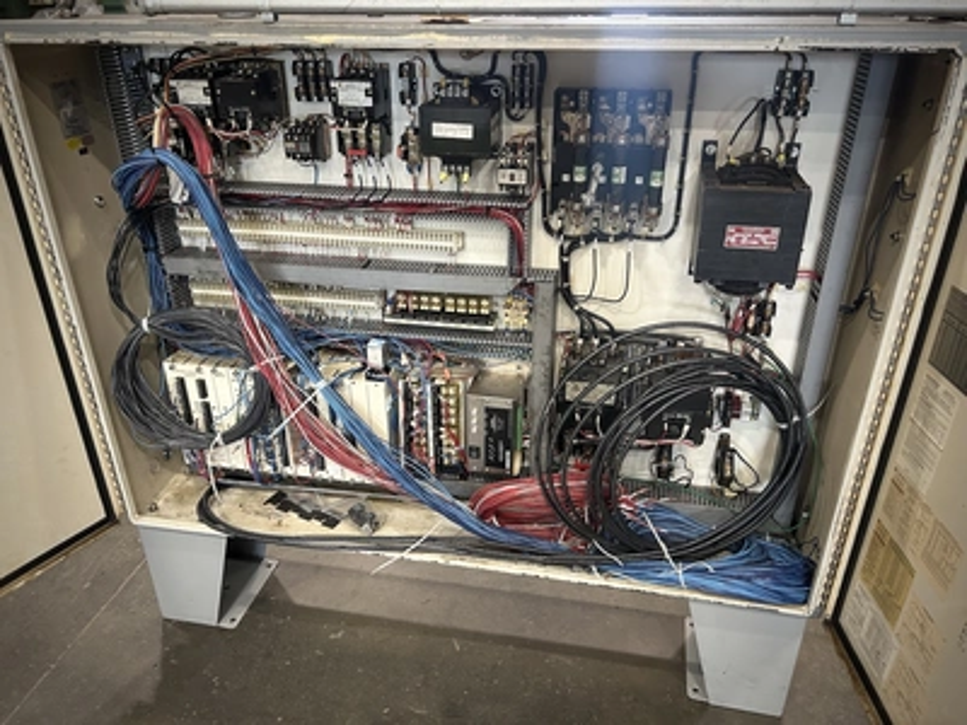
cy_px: 362
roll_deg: +1.3
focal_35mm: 26
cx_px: 484
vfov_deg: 53.1
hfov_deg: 67.3
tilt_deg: -27.4
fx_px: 726
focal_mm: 5.7
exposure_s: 1/40
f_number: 1.5
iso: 400
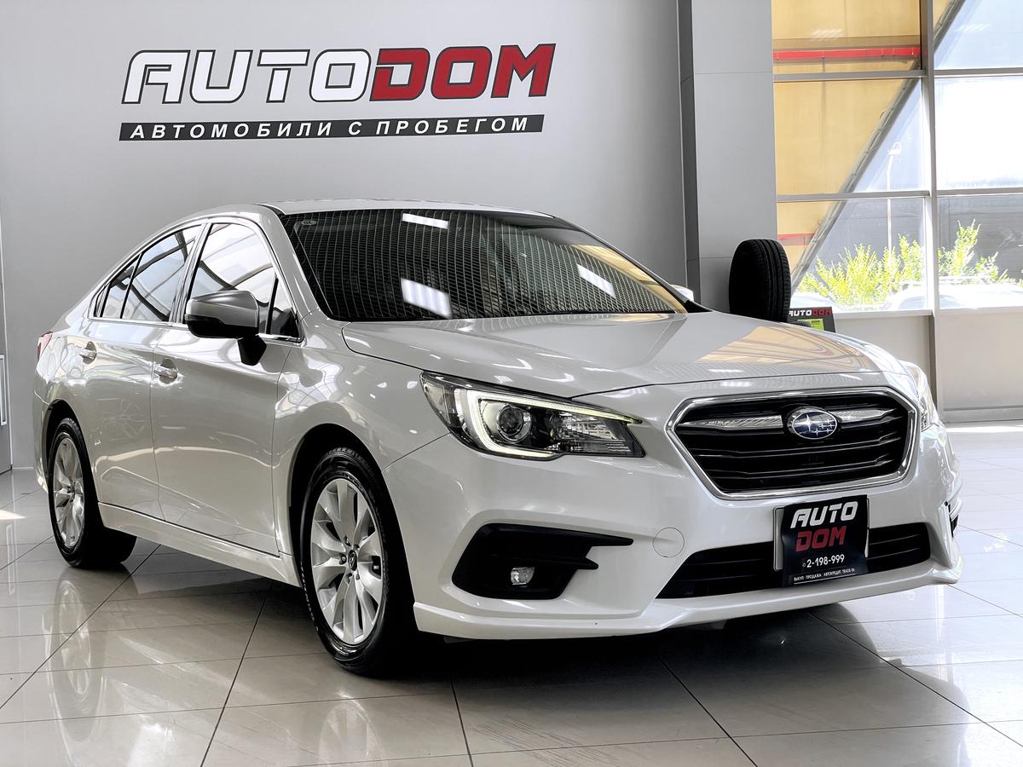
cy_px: 384
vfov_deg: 28.0
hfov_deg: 36.8
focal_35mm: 52
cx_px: 512
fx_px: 1537
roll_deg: +2.7
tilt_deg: -1.0
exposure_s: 1/92
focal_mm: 6
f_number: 2
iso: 64
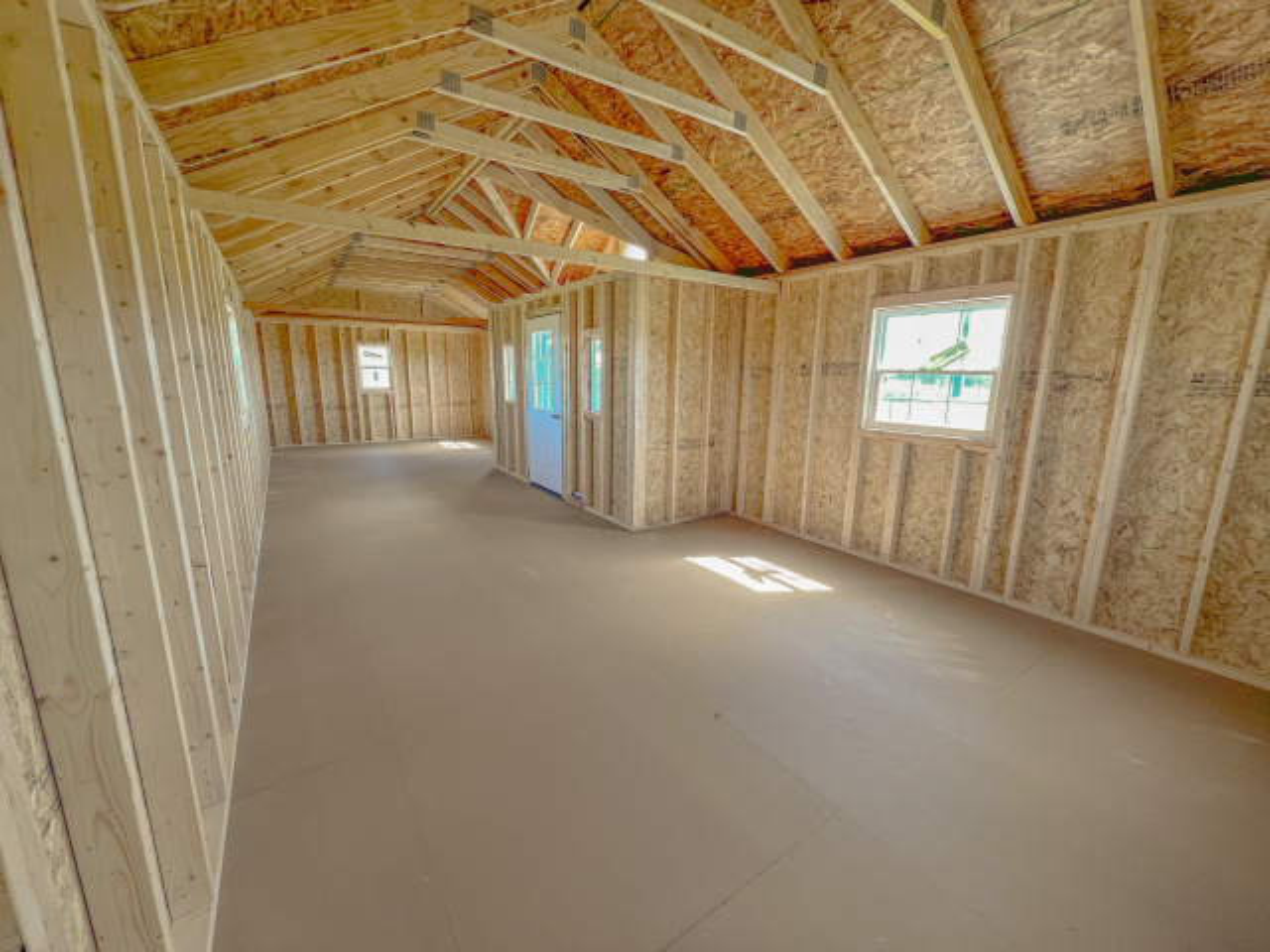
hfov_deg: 106.2
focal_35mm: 13
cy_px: 476
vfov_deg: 89.9
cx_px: 635
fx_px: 477
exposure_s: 1/100
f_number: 1.8
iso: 125
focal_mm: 1.57
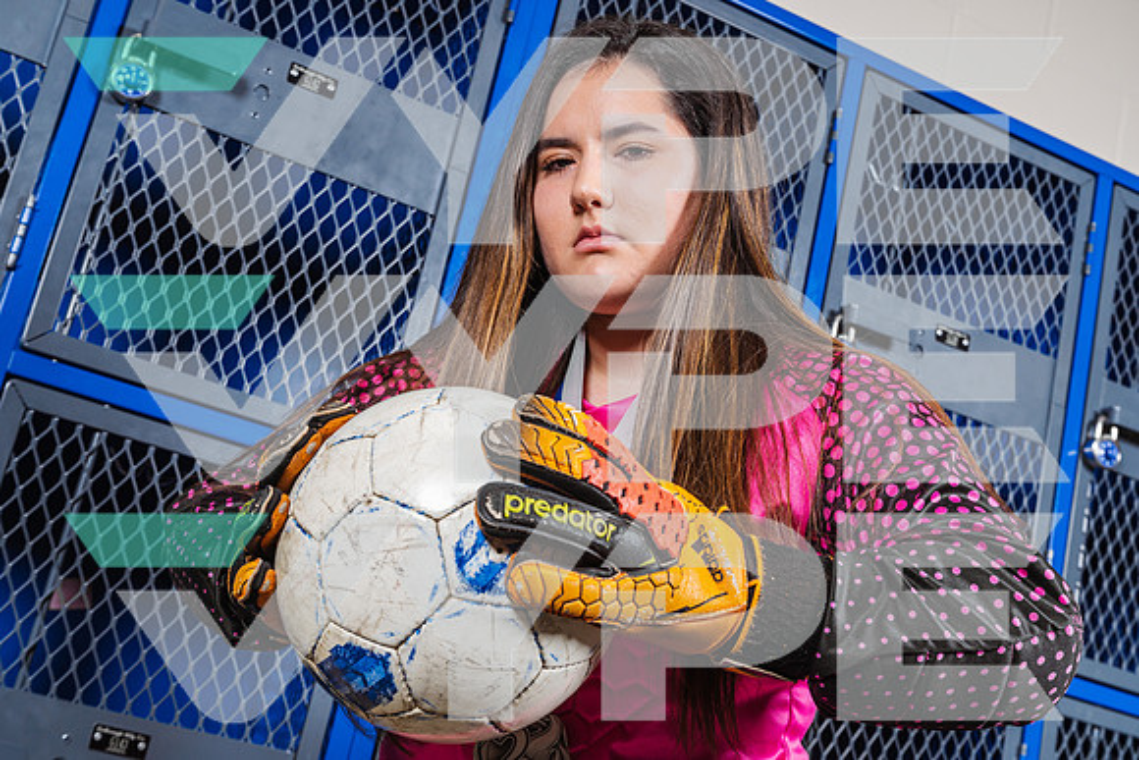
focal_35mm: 48
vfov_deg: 28.1
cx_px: 570
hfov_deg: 41.1
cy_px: 380
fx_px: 1519
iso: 400
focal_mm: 48
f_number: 8
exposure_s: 1/125
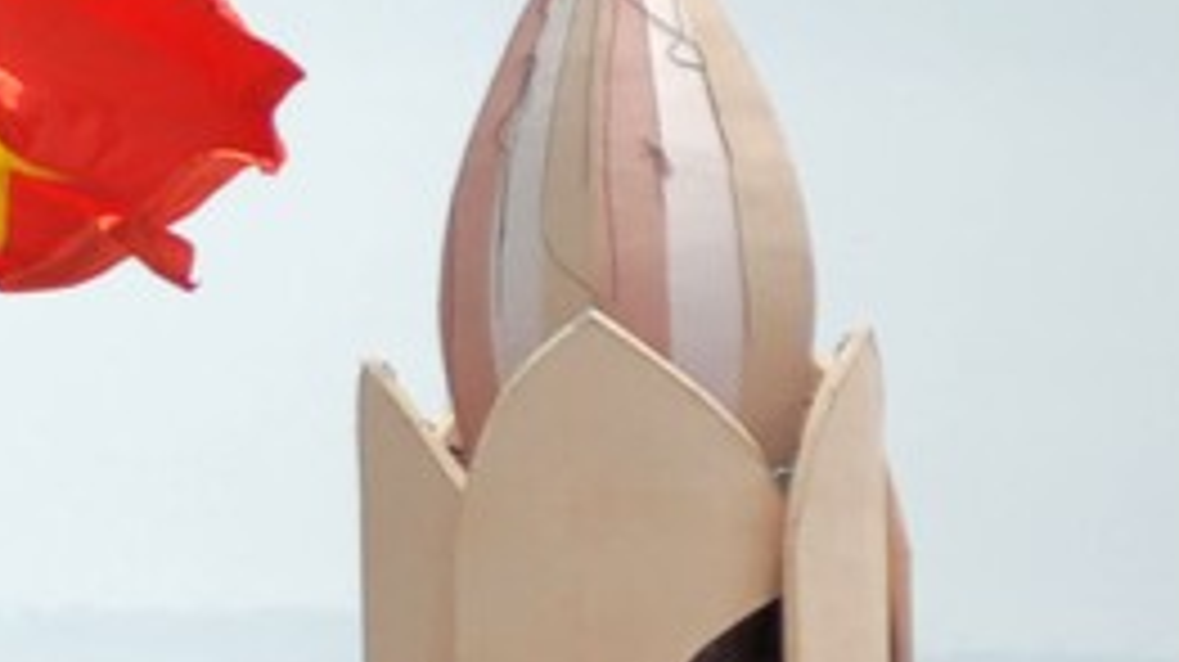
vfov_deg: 2.2
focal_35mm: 560
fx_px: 17496
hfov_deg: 3.7
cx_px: -2606
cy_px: 417
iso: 250
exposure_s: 1/3200
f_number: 4
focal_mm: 70
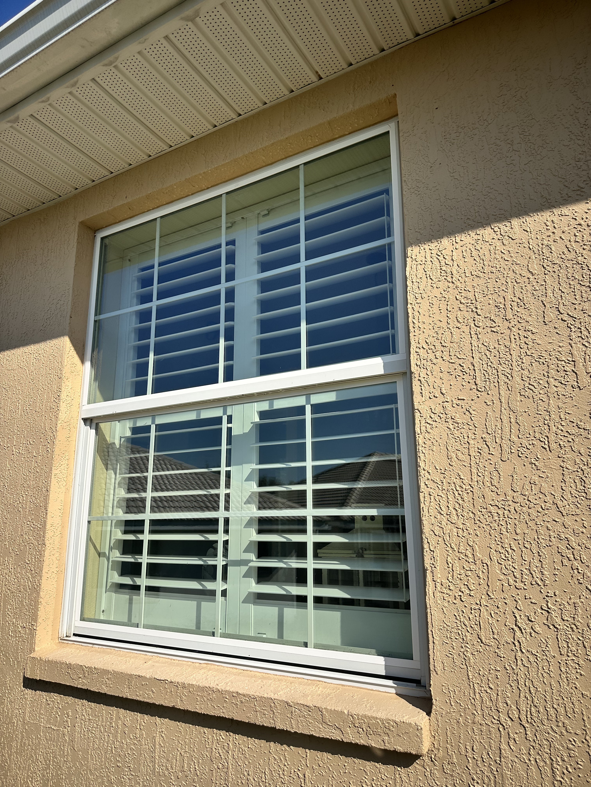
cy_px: 394
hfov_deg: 56.8
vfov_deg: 71.6
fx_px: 546
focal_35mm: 24
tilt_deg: +15.6
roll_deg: -2.1
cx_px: 296
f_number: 1.78
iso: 80
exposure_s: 1/5848
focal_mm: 6.86
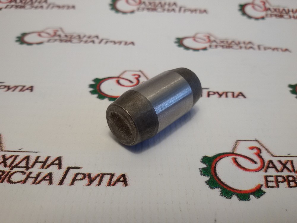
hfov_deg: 58.4
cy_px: 112
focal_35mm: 31
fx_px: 266
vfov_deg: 45.4
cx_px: 148
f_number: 2.4
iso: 50
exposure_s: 1/100
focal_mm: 2.93
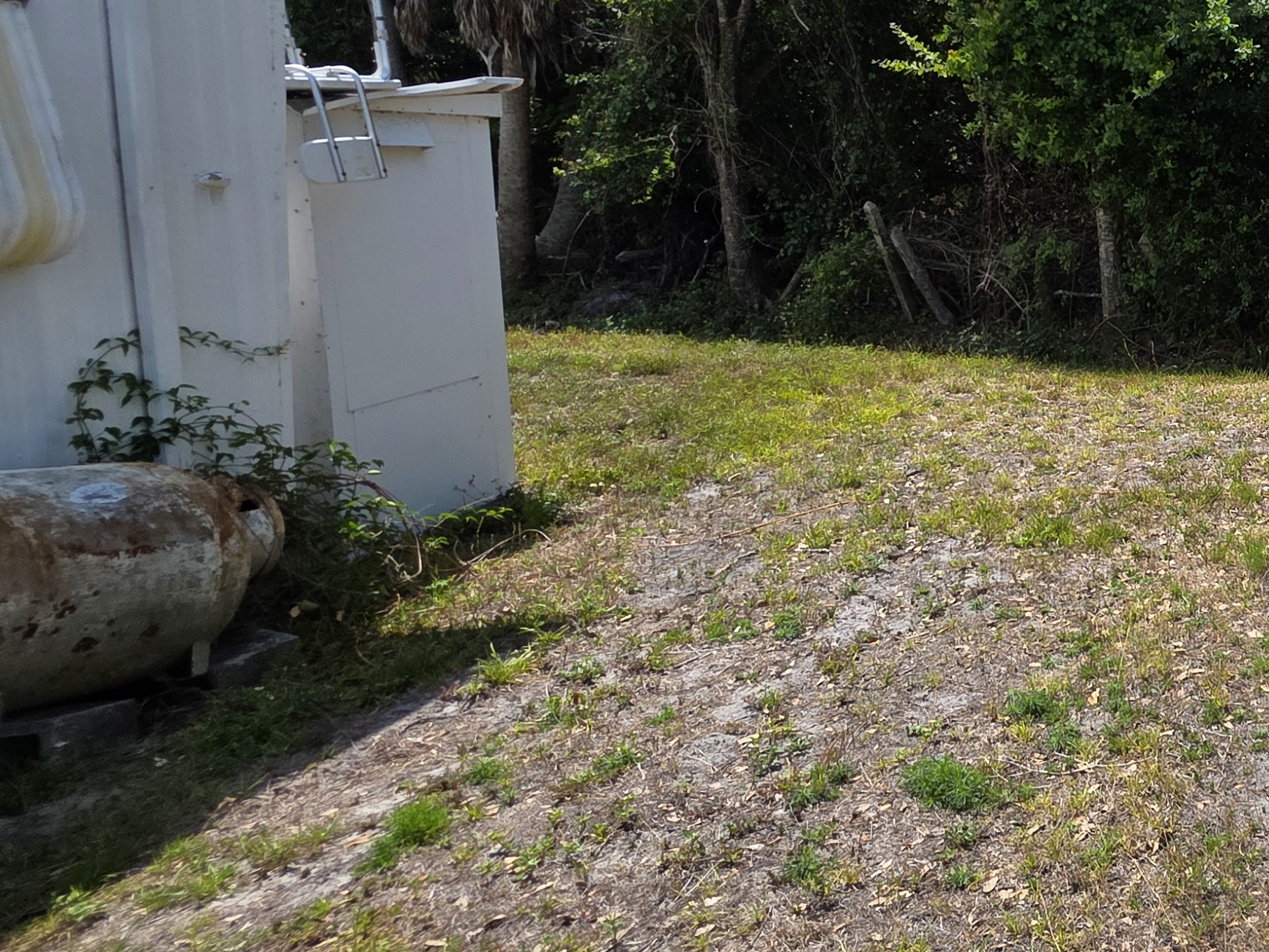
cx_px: 1462
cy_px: 279
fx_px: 1100
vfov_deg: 45.7
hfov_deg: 43.1
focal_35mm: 30
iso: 40
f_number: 1.9
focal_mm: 2.2
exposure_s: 1/1770
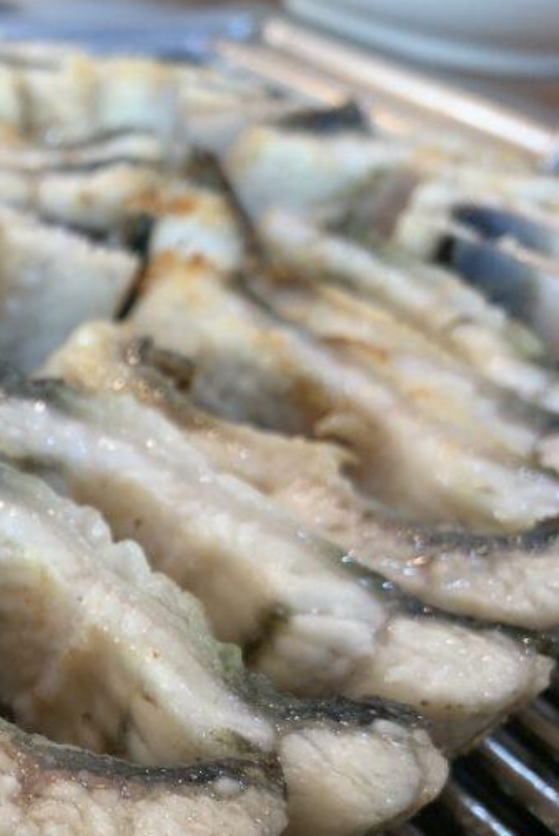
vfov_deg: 35.4
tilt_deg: -37.2
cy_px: 632
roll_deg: -8.4
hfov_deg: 22.4
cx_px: -136
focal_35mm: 55
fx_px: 1279
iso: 80
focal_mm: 4.25
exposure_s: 1/120
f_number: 1.8
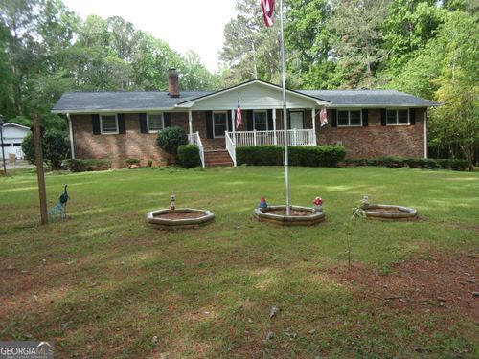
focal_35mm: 28
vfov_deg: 49.7
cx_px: 240
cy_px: 180
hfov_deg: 63.4
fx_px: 387
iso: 80
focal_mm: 5.1
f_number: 3.9
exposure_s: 1/105
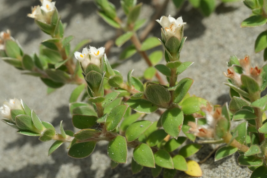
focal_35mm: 142
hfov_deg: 14.4
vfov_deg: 9.7
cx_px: 136
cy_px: 79
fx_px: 1053
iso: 400
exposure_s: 1/240
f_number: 16
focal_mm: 80
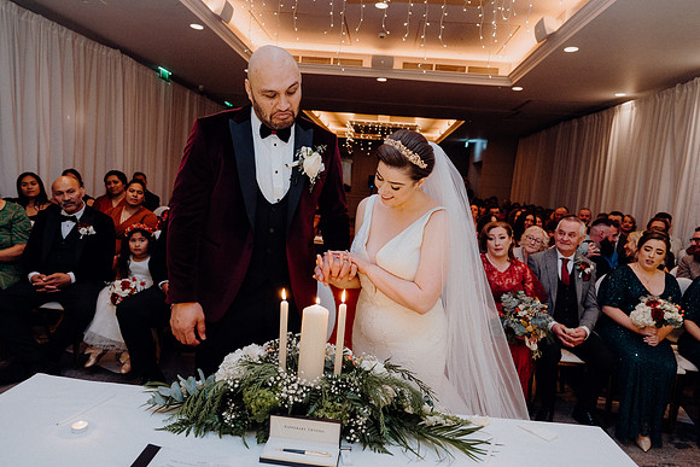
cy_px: 234
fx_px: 467
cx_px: 350
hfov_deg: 73.7
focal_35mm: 24
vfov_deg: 53.2
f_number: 3.5
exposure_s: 1/160
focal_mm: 24
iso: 2500
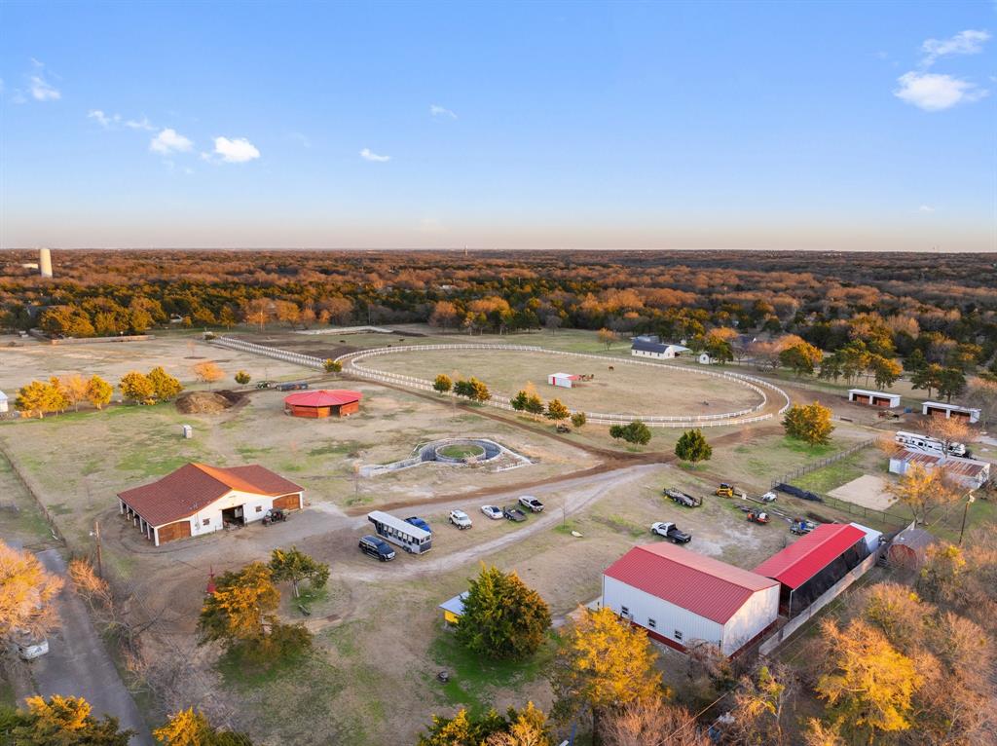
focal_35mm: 24
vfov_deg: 56.7
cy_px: 373
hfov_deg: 71.6
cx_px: 498
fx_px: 691
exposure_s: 1/50
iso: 100
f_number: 2.8
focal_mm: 12.29
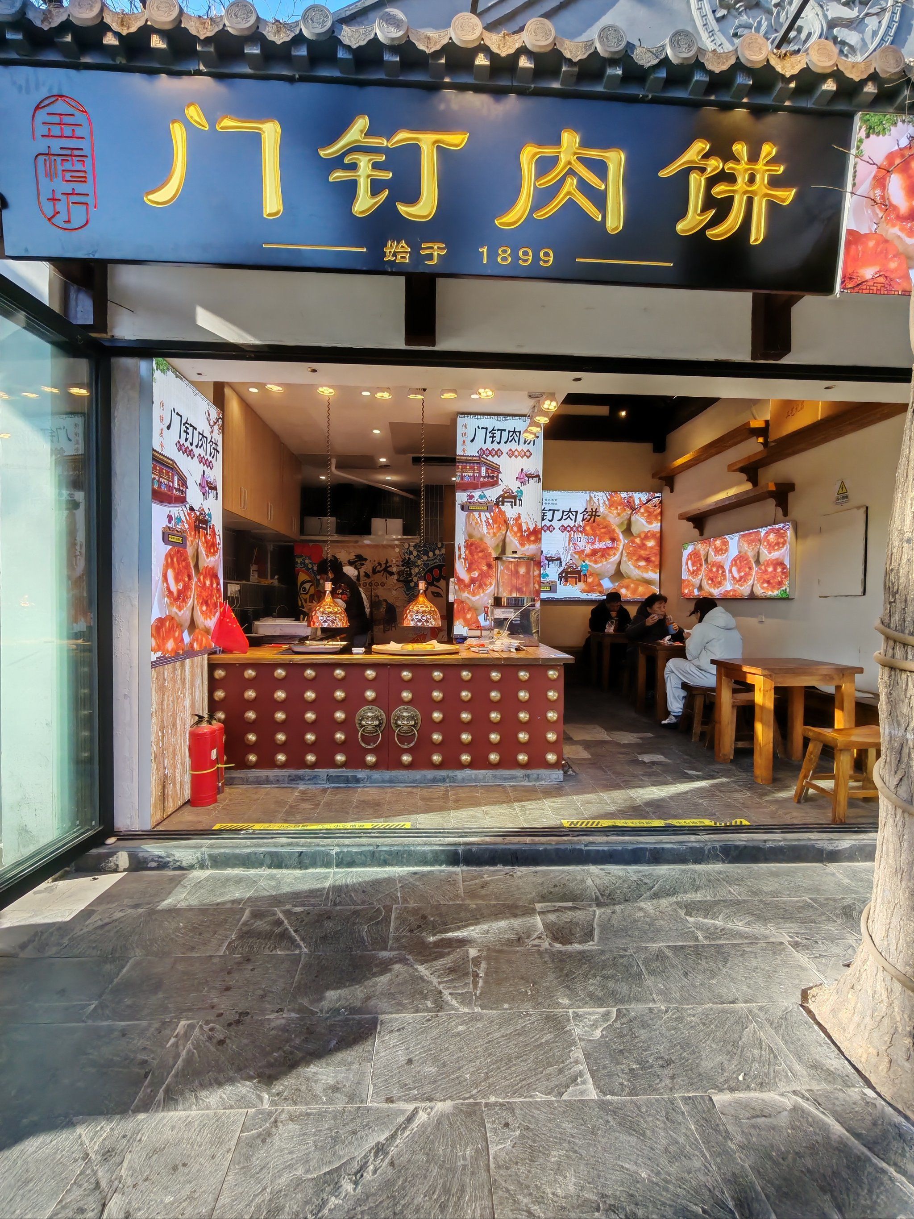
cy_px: 610
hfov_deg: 78.1
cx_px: 457
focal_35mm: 16
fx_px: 563
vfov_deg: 94.5
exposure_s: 1/244
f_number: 2.2
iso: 50
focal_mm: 1.96
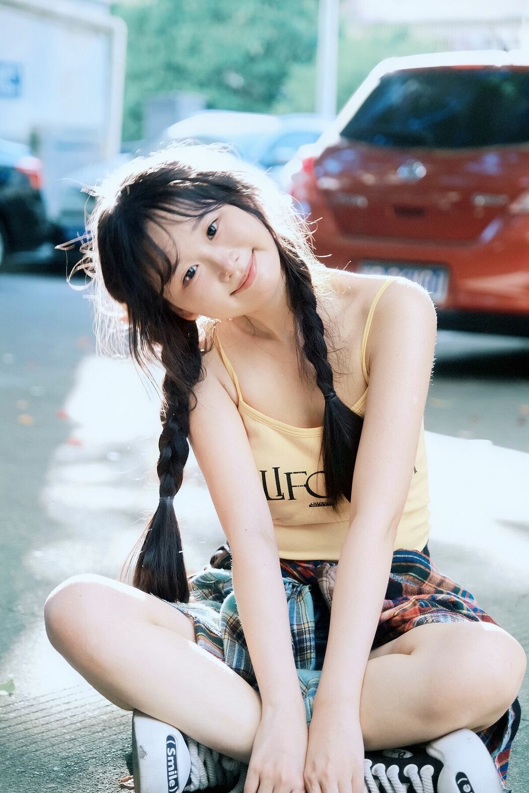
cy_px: 396
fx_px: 1829
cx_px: 264
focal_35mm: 83
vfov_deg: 24.5
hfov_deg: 16.5
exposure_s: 1/125
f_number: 2.8
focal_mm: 55
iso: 320
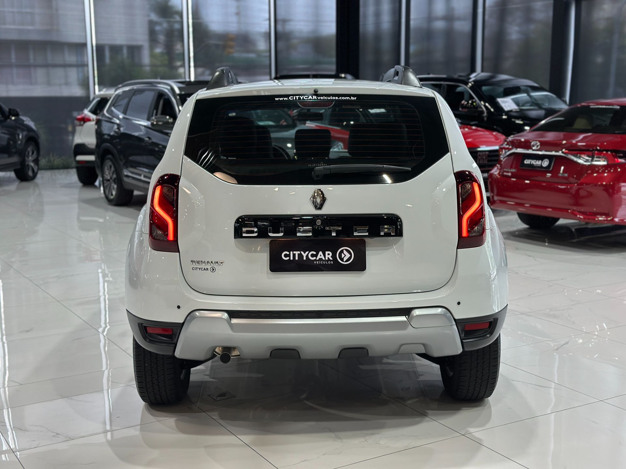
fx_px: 868
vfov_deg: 30.3
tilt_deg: -10.3
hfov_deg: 39.7
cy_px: 234
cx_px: 313
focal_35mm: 48
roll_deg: +0.2
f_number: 1.78
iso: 125
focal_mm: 6.86
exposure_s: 1/120
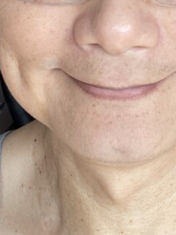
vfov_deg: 23.3
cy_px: -31
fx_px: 529
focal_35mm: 78
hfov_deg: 18.9
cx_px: 114
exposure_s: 1/122
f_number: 2.2
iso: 32
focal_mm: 2.71
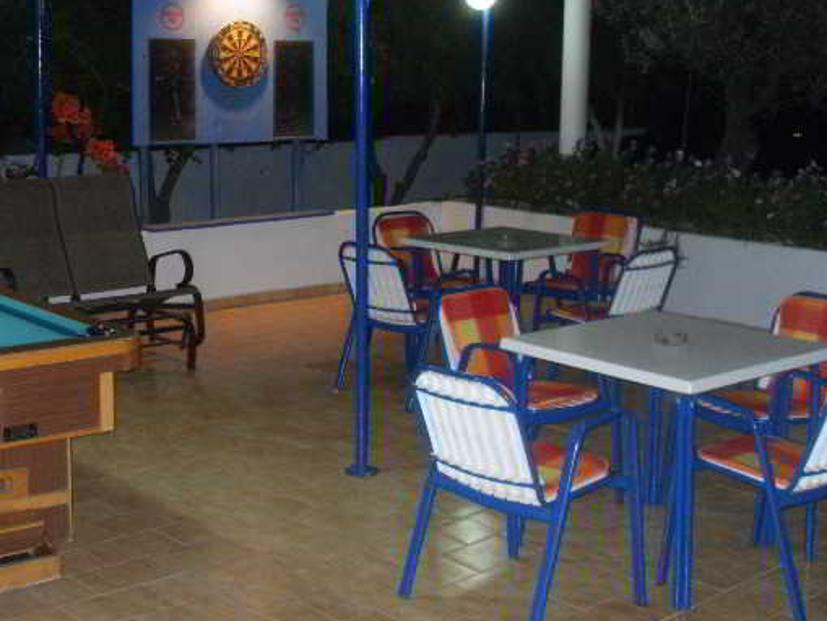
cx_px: 260
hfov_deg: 34.5
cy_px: 145
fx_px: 1314
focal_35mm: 55
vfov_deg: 26.2
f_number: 2.8
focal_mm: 6.3
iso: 400
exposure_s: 1/45
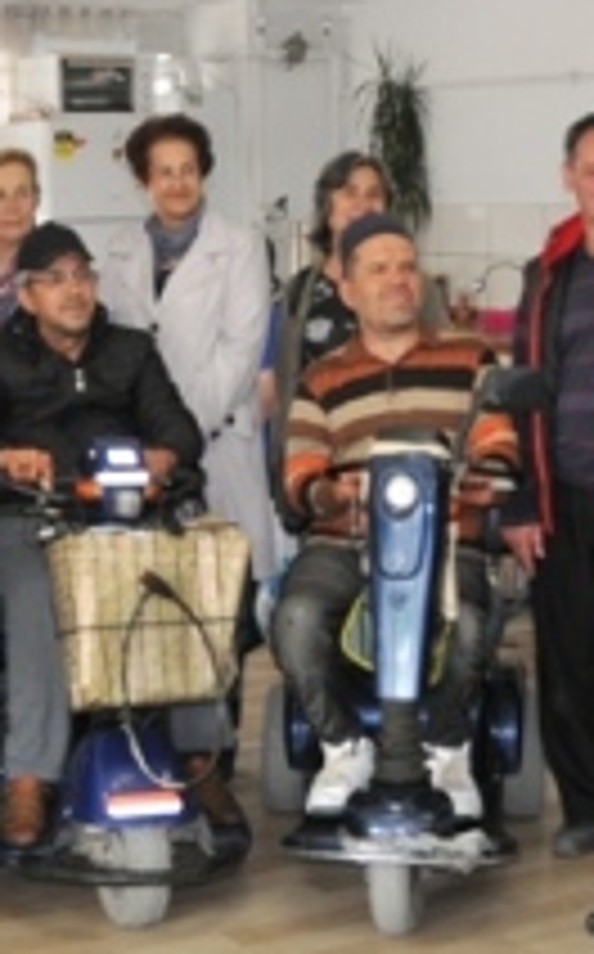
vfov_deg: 24.9
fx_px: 2156
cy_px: 434
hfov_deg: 15.7
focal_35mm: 83
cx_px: 234
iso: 400
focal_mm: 18
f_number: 3.5
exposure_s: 1/60
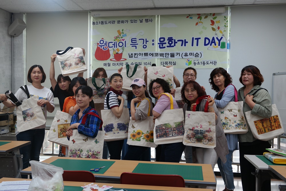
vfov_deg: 36.9
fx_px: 286
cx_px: 143
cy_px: 96
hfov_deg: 53.1
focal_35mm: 36
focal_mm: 24
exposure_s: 1/50
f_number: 3.5
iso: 200
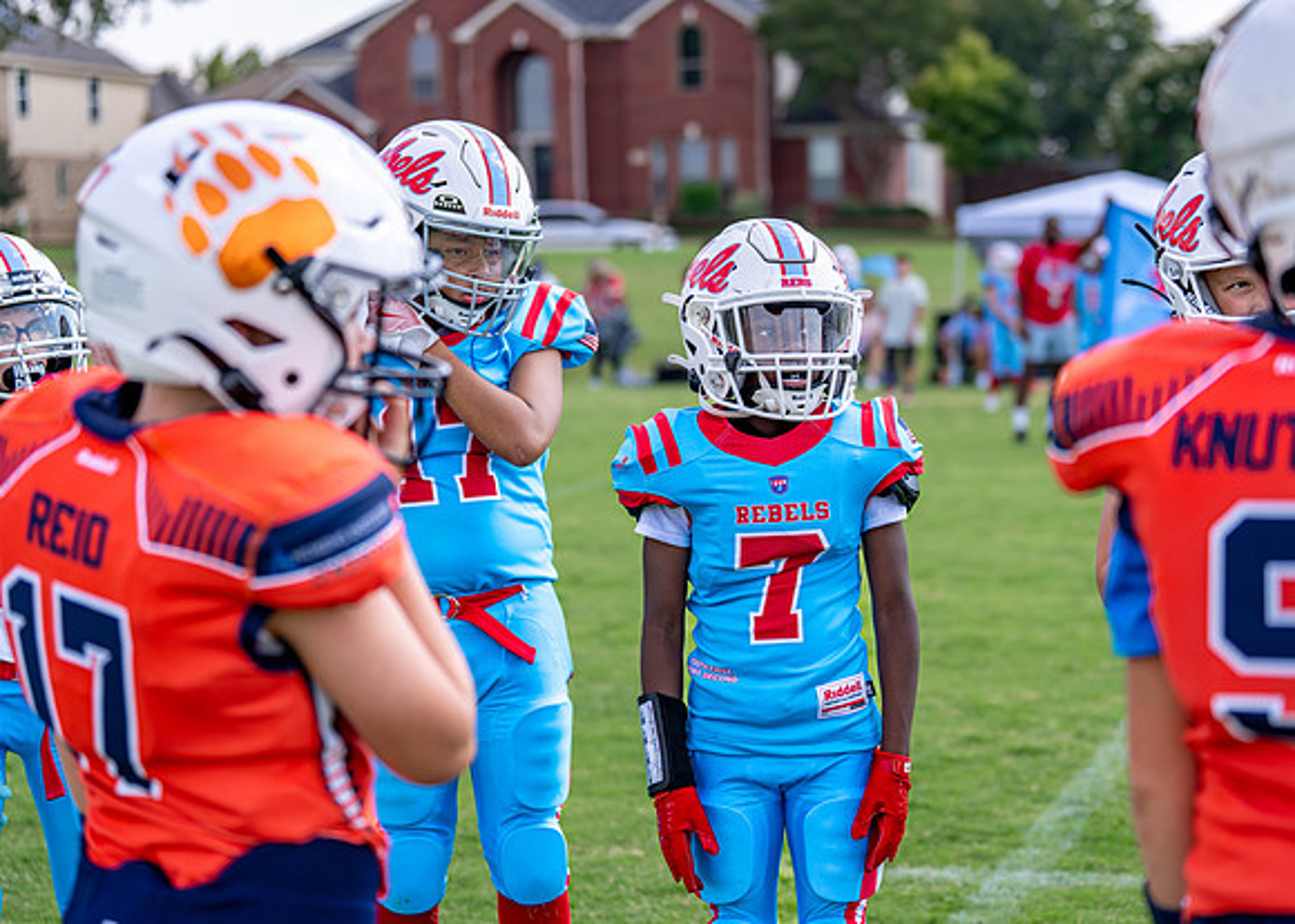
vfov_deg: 17.6
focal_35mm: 81
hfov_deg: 24.4
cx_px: 742
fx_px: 2988
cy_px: 470
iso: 100
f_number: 2.8
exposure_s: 1/1000
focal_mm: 70
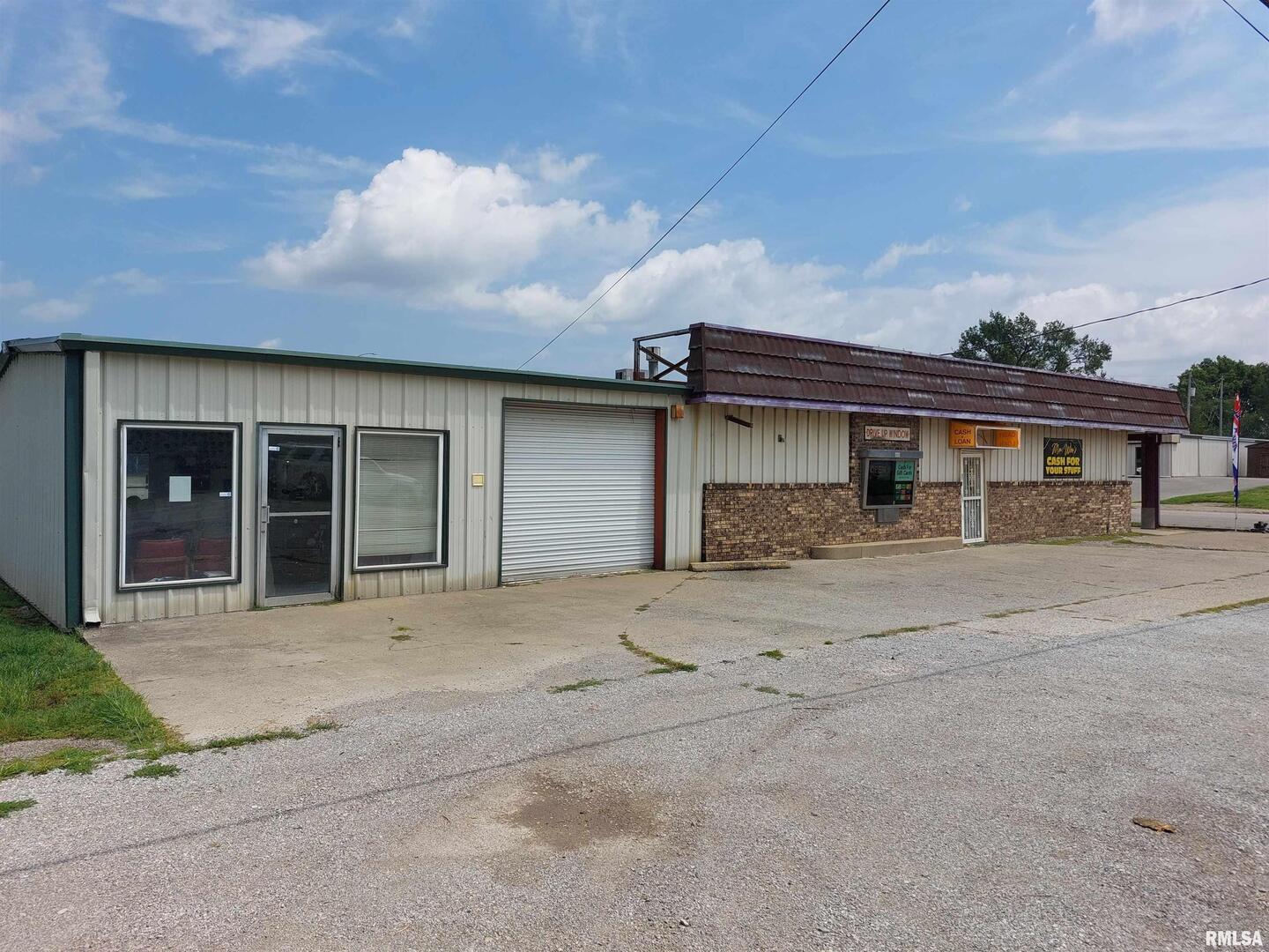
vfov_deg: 56.8
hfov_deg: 71.6
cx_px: 634
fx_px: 880
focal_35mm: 24
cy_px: 476
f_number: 1.8
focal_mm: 5.23
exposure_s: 1/2016
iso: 25
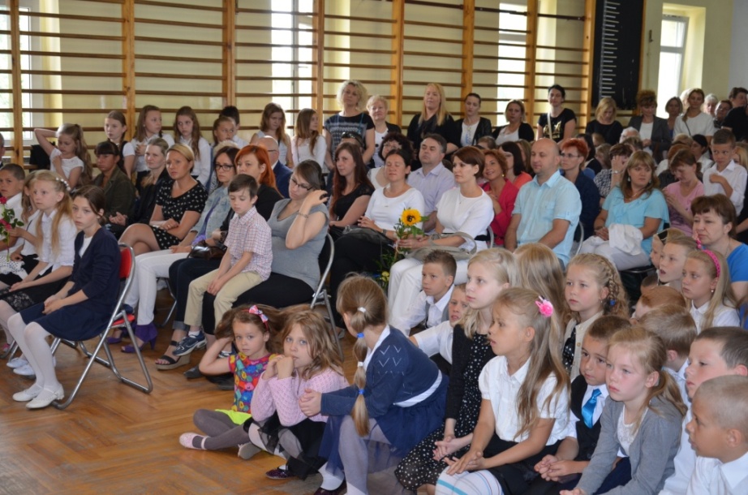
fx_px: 1057
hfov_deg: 39.0
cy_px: 248
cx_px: 374
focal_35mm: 51
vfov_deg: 26.3
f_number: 4.2
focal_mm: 34
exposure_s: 1/60
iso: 400
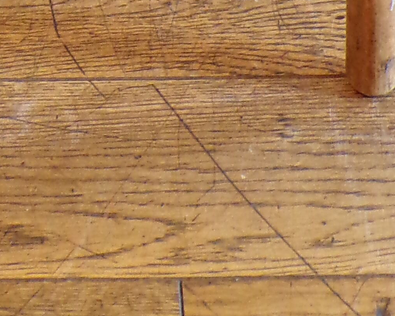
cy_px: -575
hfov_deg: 11.7
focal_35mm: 164
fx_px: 1917
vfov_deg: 8.2
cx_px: 9
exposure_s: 1/17
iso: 332
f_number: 3.3
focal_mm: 6.6
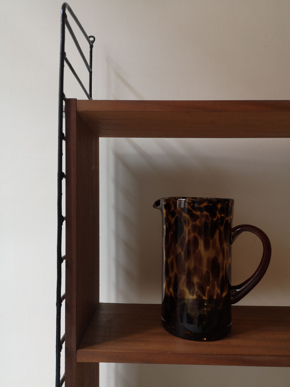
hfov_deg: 51.4
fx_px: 302
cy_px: 194
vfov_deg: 65.3
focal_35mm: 27
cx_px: 145
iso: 100
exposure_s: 1/50
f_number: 1.8
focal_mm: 3.95
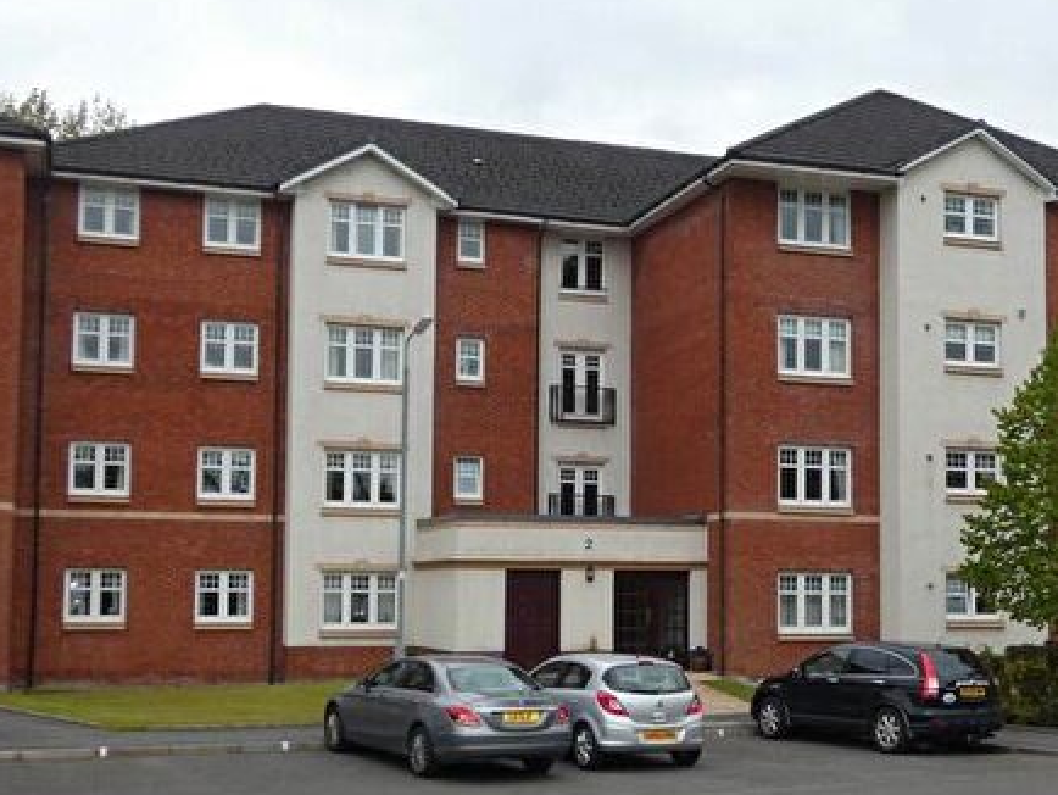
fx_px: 1529
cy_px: 506
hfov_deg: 37.9
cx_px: 670
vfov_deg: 29.0
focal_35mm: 50
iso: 80
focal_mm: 5.5
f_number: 3.3
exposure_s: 1/500
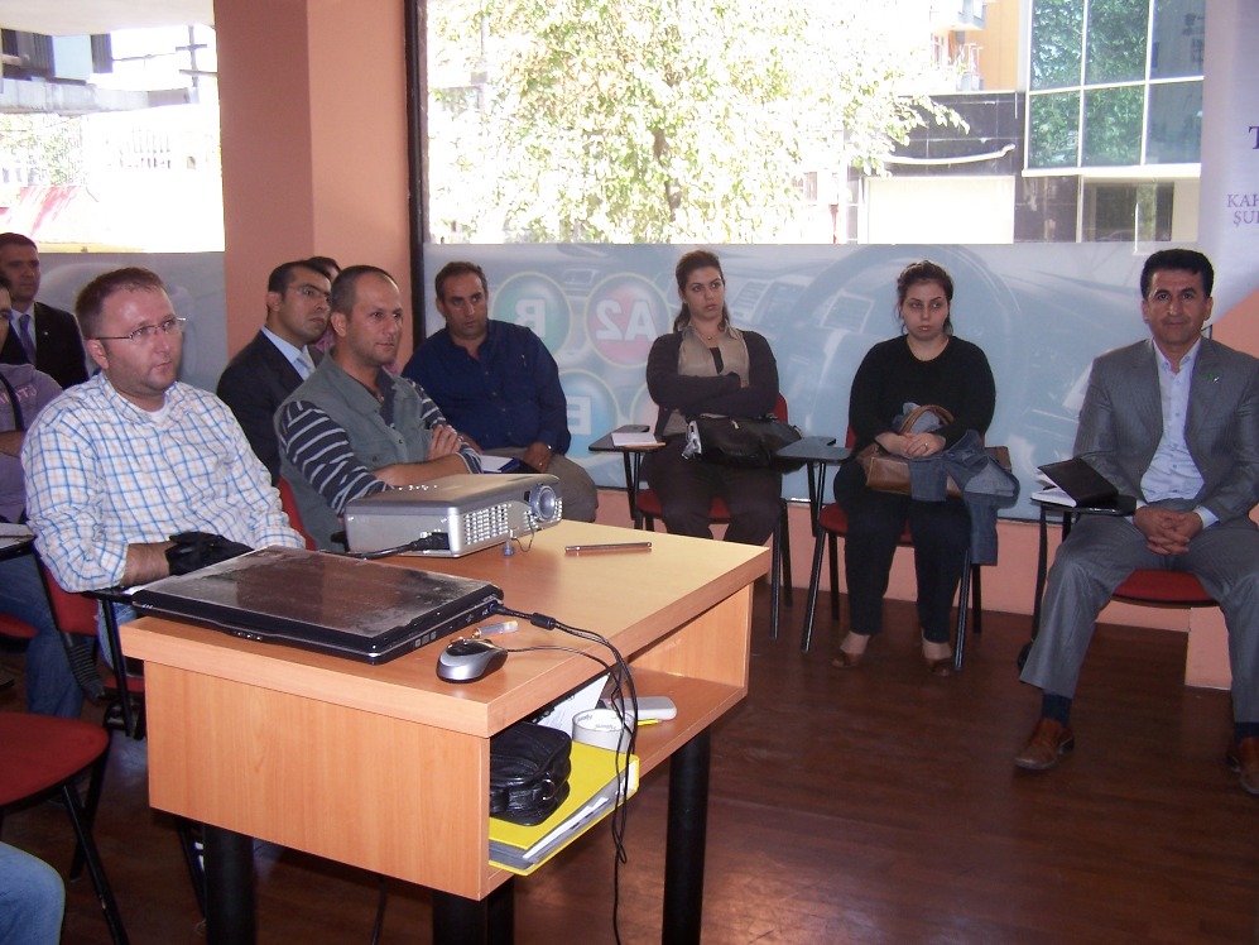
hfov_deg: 49.0
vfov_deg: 37.7
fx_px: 1382
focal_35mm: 38
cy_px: 472
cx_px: 630
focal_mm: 6.3
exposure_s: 1/60
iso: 80
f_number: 2.8
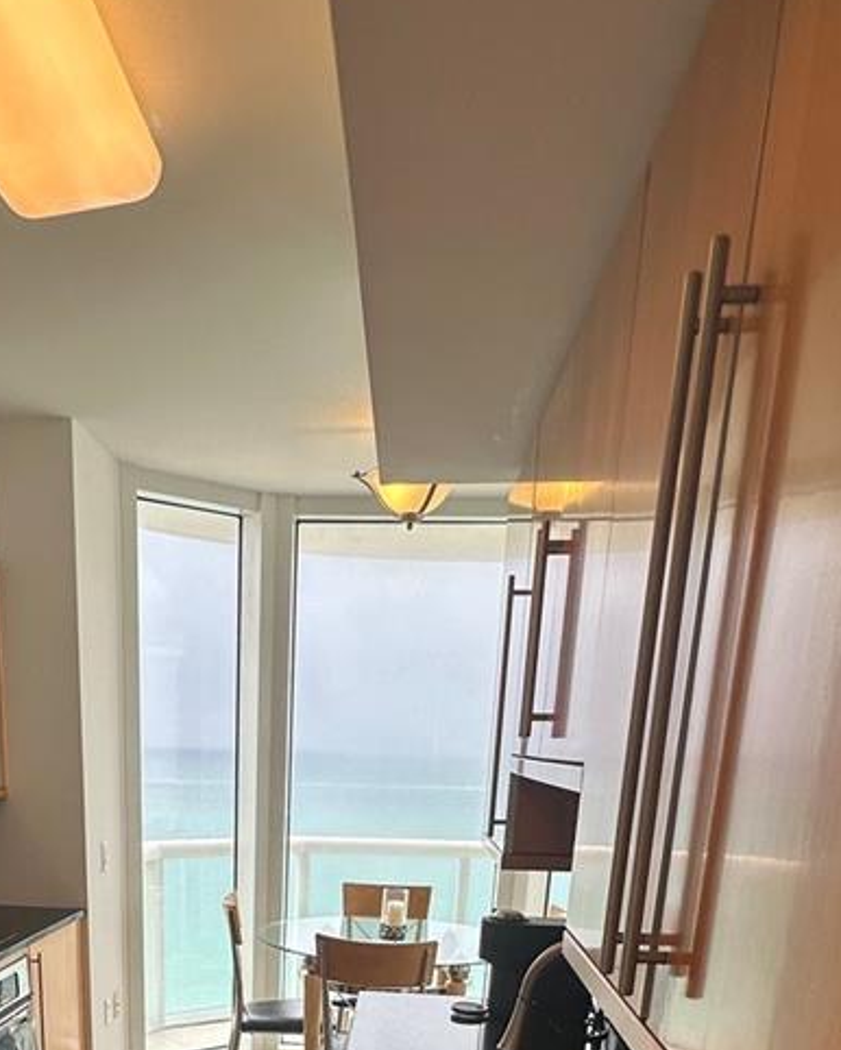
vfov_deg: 43.4
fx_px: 1057
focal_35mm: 34
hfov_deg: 42.6
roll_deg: -0.9
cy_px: 1102
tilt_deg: -16.2
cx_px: 257
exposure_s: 1/192
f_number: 2.2
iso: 40
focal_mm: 2.22
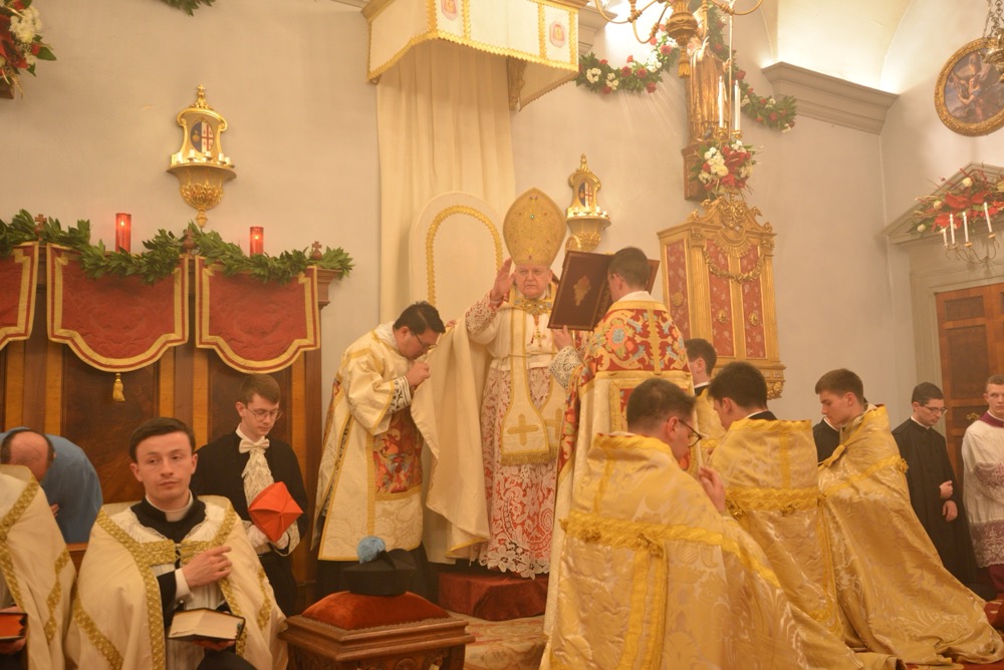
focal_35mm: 35
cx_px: 502
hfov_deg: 54.4
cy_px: 335
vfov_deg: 37.9
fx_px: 977
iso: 1600
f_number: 4.5
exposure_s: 1/80
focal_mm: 35
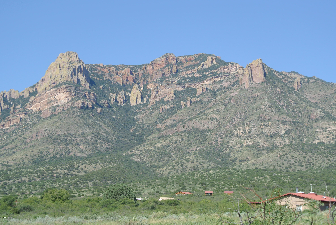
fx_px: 757
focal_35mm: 81
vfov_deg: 16.9
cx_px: 168
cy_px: 112
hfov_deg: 25.0
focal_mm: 30
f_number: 5.6
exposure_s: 1/400
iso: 100
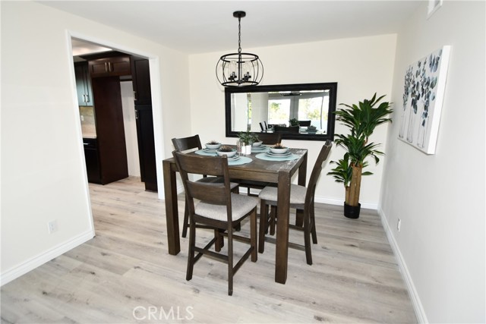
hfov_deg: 93.3
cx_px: 243
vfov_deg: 70.5
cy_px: 162
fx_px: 230
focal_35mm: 17
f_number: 4
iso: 400
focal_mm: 11.5
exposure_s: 1/60
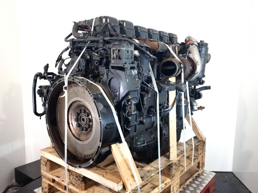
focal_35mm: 23
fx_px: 171
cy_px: 96
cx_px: 129
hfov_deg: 73.9
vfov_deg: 58.9
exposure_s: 1/50
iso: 100
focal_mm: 6.4
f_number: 1.8
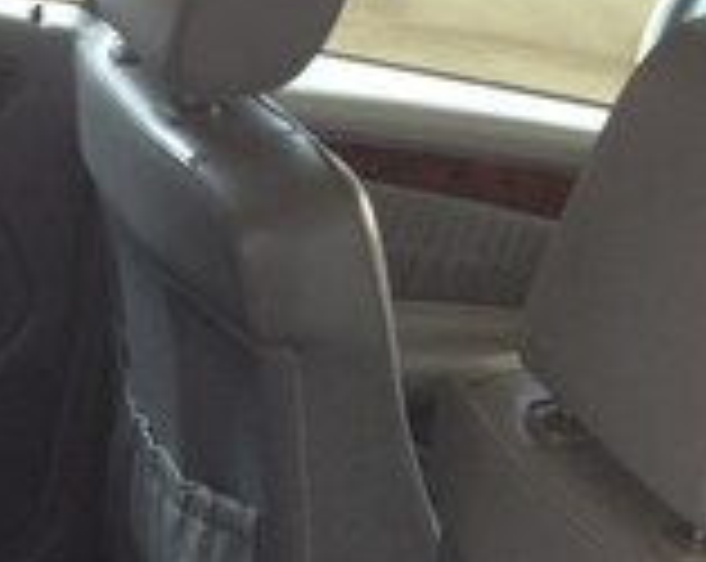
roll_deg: -14.8
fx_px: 2127
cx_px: 36
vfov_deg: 13.6
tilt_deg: -33.7
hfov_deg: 18.5
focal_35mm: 102
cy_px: 980
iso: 64
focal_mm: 4.12
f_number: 2.4
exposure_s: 1/20
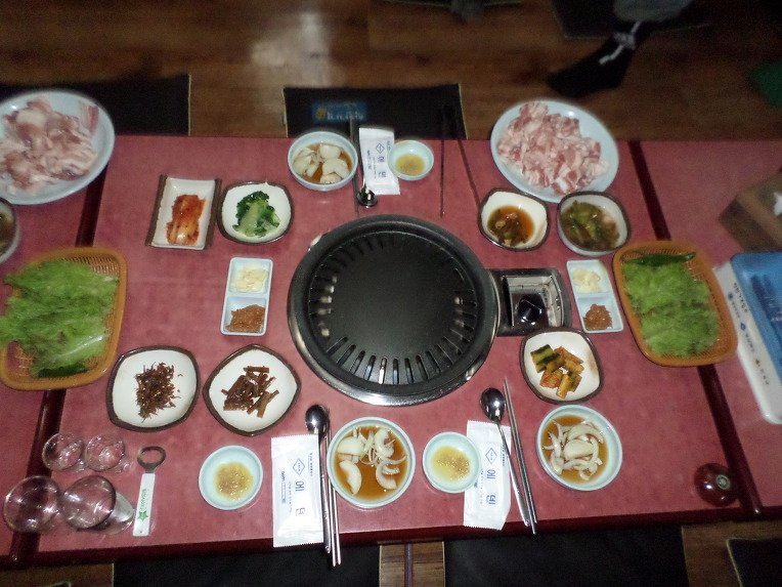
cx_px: 391
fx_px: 565
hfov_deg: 69.4
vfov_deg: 54.9
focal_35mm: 25
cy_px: 294
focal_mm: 4.5
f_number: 9.2
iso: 640
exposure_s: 1/30
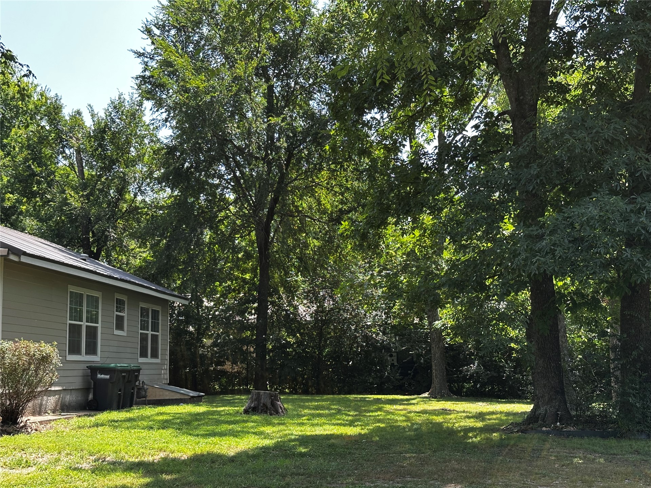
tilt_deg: +9.5
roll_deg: +0.7
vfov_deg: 30.3
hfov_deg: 39.7
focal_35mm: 48
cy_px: 244
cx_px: 326
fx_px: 903
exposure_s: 1/414
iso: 64
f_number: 1.78
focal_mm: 6.86
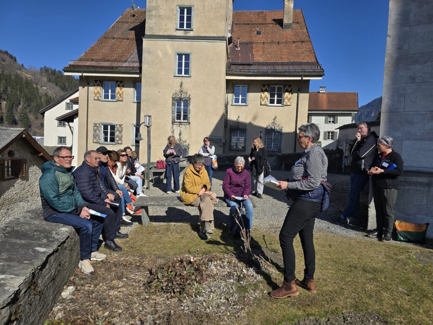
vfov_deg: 58.9
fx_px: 288
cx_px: 216
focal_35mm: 23
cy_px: 162
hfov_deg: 73.9
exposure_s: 1/1235
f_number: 1.7
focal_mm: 6.3
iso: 12
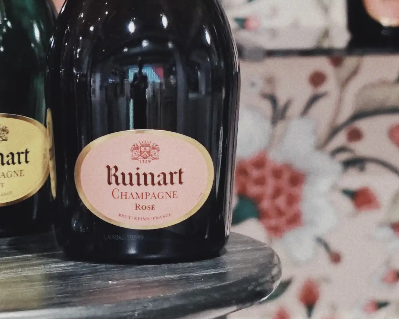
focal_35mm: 177
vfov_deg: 8.7
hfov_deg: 10.8
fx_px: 2090
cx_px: 403
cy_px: 57
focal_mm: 36
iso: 1250
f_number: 4
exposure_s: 1/160
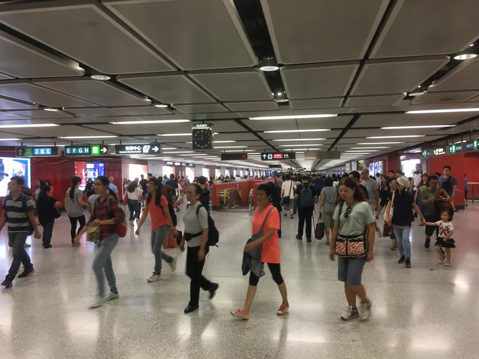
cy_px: 180
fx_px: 401
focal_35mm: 29
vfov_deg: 48.2
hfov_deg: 61.7
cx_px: 240
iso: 100
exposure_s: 1/33
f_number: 2.2
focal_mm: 4.15
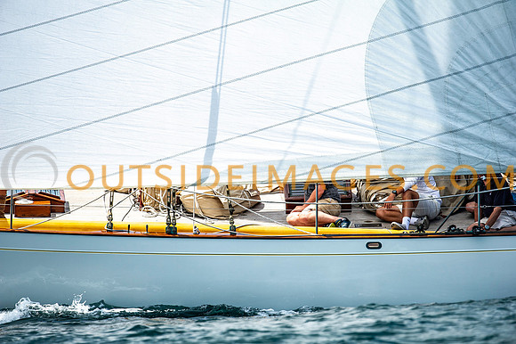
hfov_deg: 3.4
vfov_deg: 2.3
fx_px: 8595
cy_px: 172
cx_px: 258
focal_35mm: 600
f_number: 5
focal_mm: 600
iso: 400
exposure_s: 1/2000
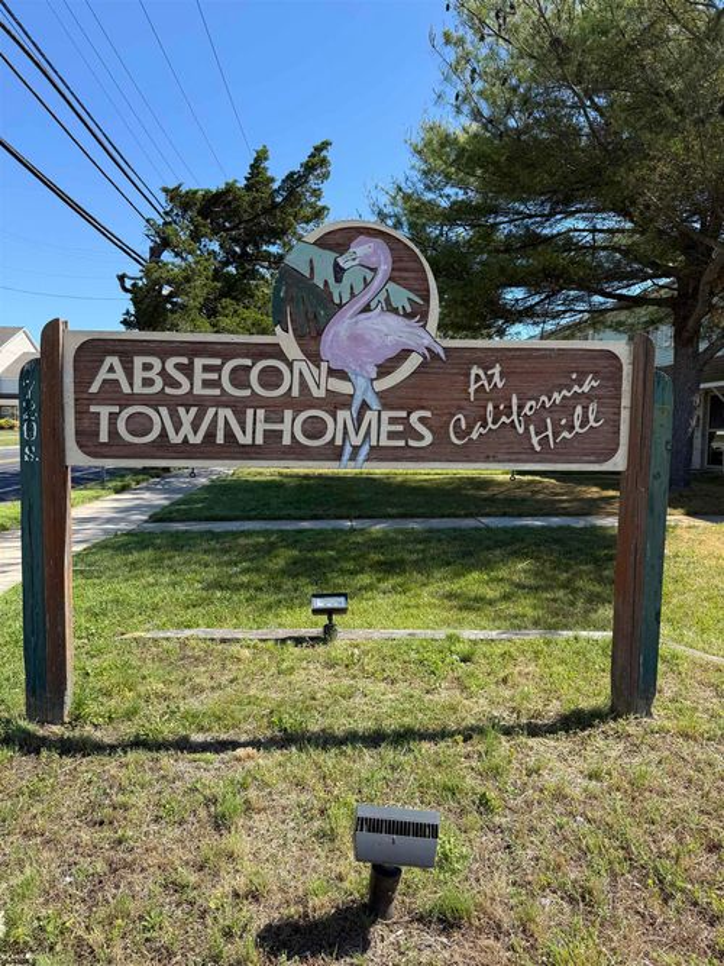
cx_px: 362
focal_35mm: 24
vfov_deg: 71.6
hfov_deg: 56.8
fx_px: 670
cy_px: 483
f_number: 1.78
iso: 80
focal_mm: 6.76
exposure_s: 1/2232
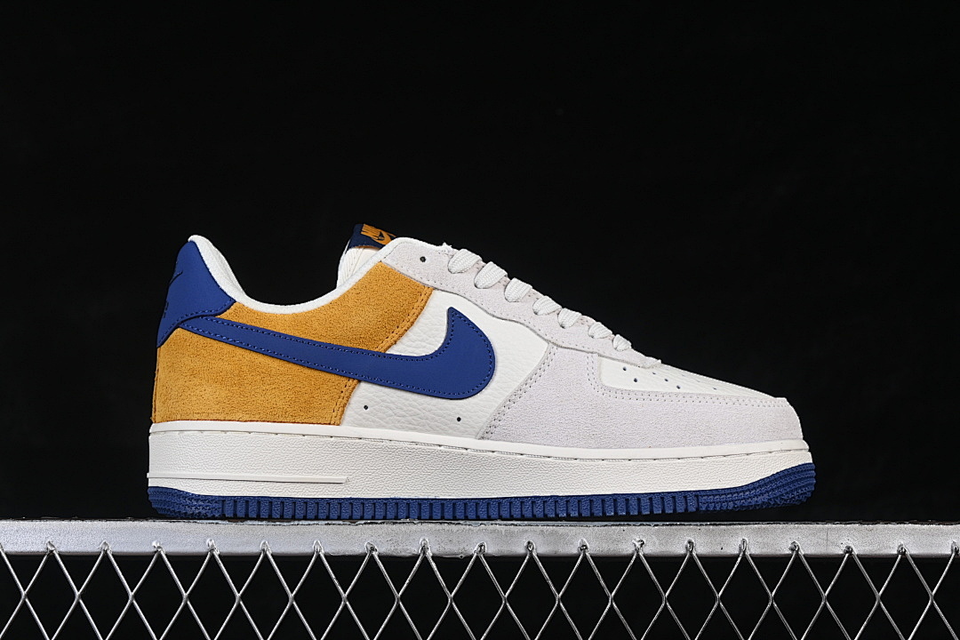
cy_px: 320
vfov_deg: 18.2
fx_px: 2000
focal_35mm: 75
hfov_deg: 27.0
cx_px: 480
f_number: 8
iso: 160
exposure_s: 1/80
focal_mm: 50
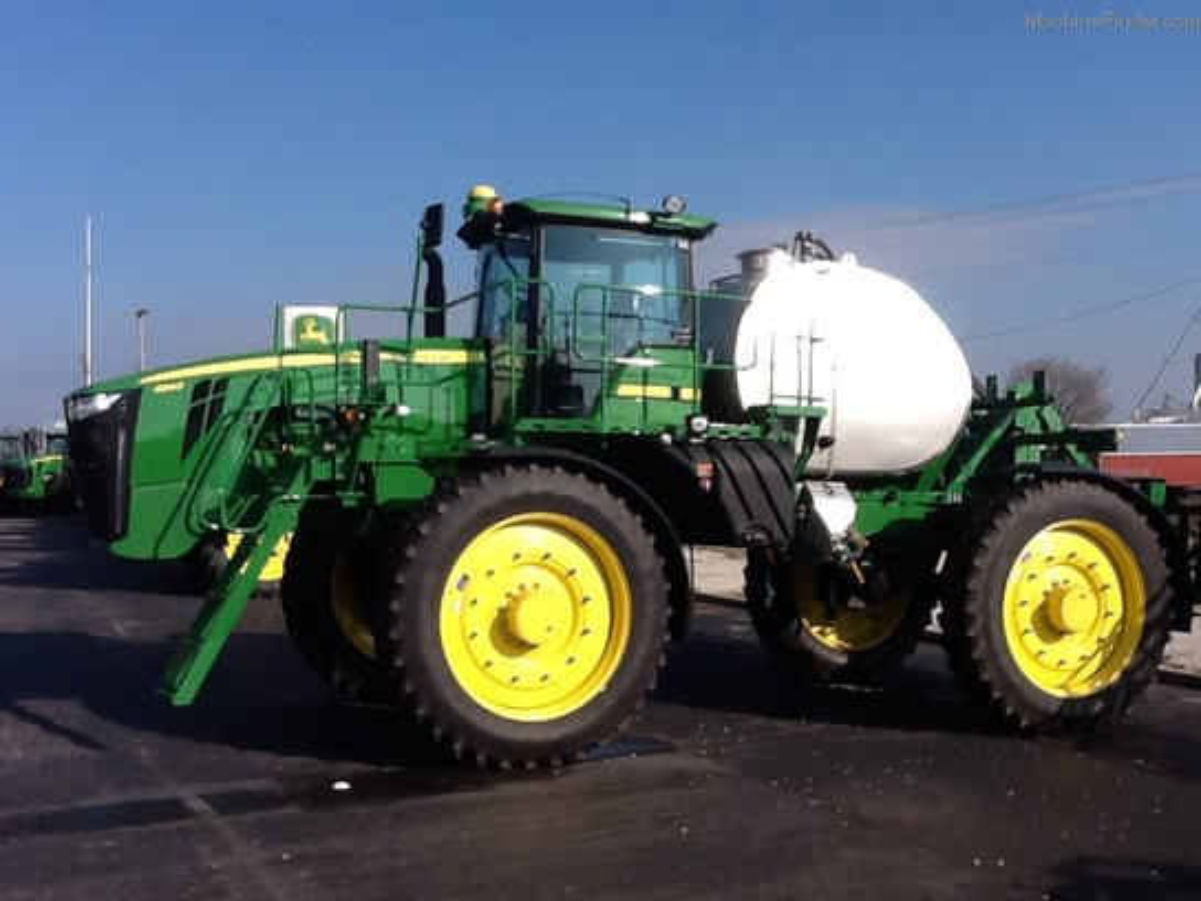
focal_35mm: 44
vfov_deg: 32.9
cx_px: 600
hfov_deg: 42.9
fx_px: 1527
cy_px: 450
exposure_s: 1/1486
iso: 40
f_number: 2.4
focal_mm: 2.03
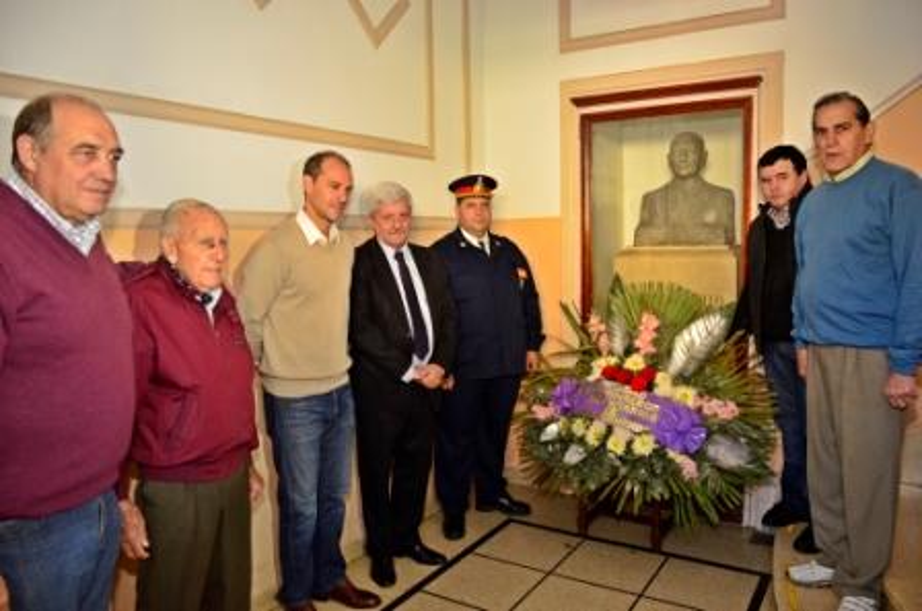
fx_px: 690
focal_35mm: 27
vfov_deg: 47.8
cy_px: 306
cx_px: 461
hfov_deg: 67.5
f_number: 3.5
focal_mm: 18
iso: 1000
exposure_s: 1/100
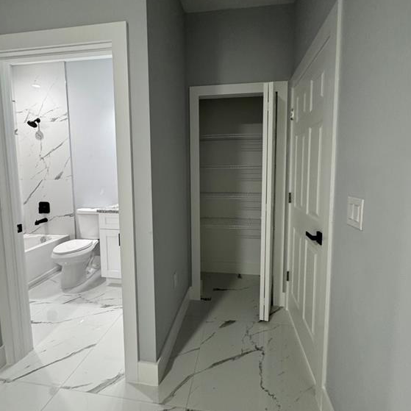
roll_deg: +1.8
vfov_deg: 83.9
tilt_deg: -6.8
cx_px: 206
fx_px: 228
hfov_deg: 84.0
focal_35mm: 17
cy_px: 192
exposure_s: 1/60
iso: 500
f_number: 2.2
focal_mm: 2.22
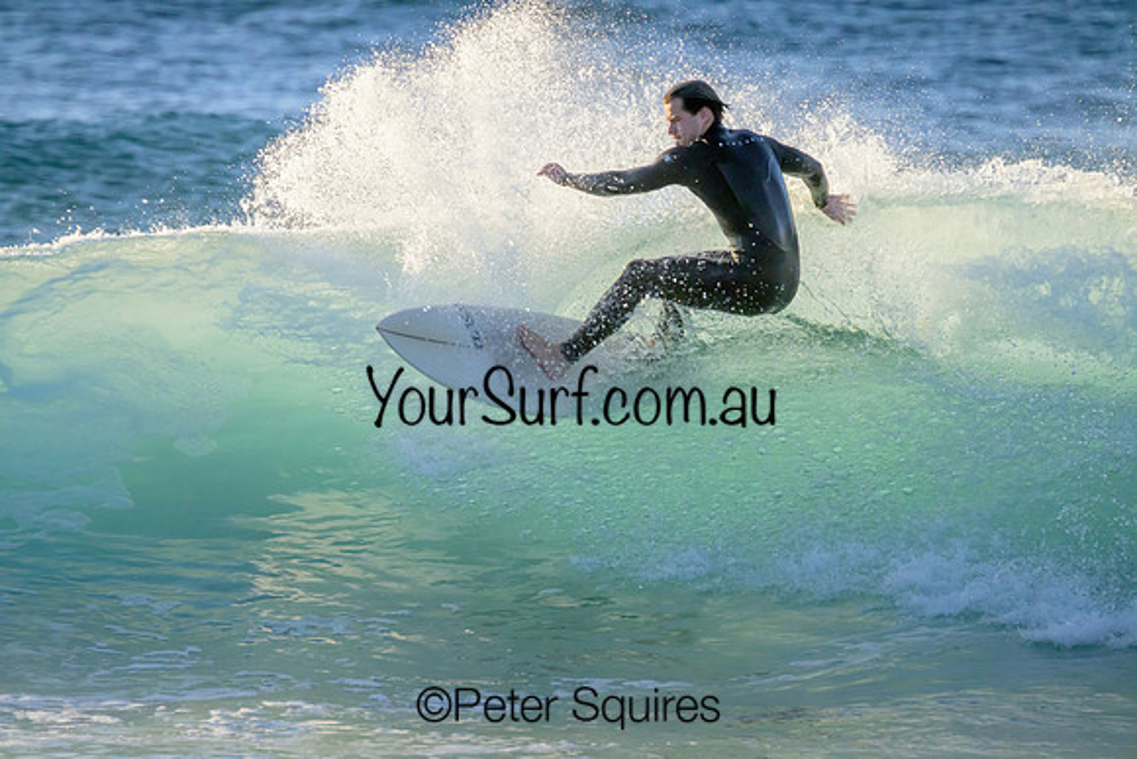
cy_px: 380
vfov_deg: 1.8
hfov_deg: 2.7
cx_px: 568
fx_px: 24008
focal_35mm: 760
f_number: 11
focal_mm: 760
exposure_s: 1/2000
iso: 2500
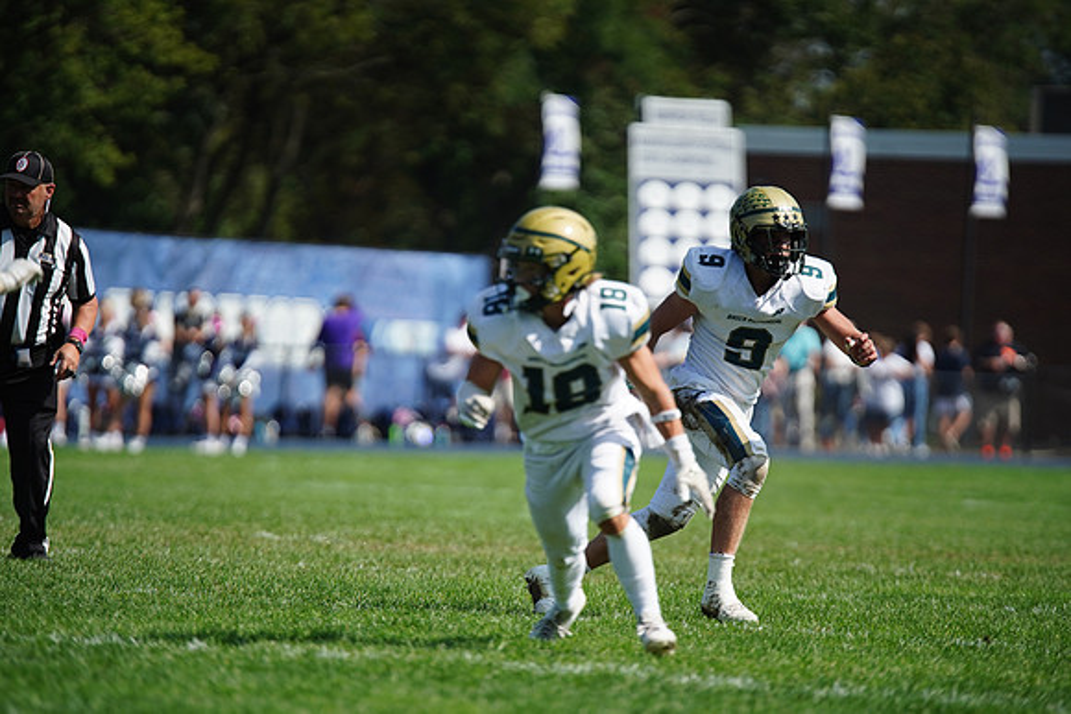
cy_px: 357
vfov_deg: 4.6
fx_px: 8927
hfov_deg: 6.9
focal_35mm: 300
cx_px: 536
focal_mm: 300
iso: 400
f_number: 2.8
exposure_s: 1/5000
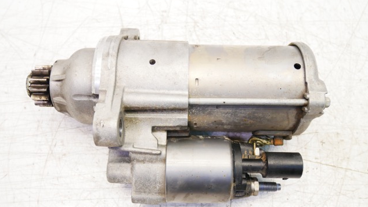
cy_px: 121
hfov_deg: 59.5
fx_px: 322
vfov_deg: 35.6
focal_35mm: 33
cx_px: 184
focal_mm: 15
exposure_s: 1/60
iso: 640
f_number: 3.8
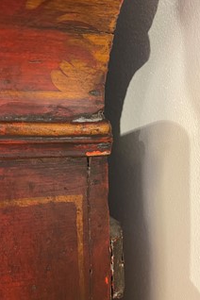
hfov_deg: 38.9
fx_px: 283
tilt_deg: +3.9
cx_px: 94
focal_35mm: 34
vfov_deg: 55.6
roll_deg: +1.1
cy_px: 127
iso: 400
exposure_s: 1/33
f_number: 1.6
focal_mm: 5.1
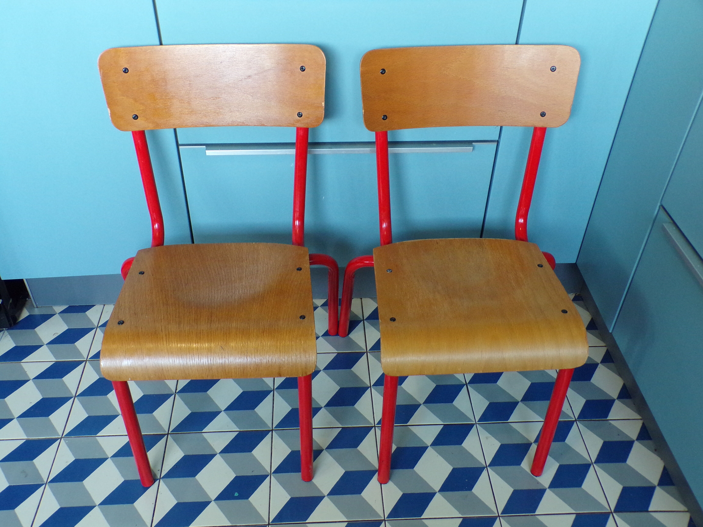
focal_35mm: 32
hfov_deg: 56.8
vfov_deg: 44.2
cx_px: 352
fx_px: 650
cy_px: 264
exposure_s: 1/17
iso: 256
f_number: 3.2
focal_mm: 5.8
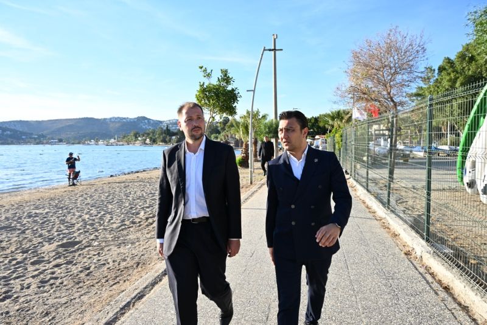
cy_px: 162
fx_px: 359
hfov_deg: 68.4
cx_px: 244
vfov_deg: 48.8
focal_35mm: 26
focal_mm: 26.5
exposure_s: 1/250
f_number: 8
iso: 220
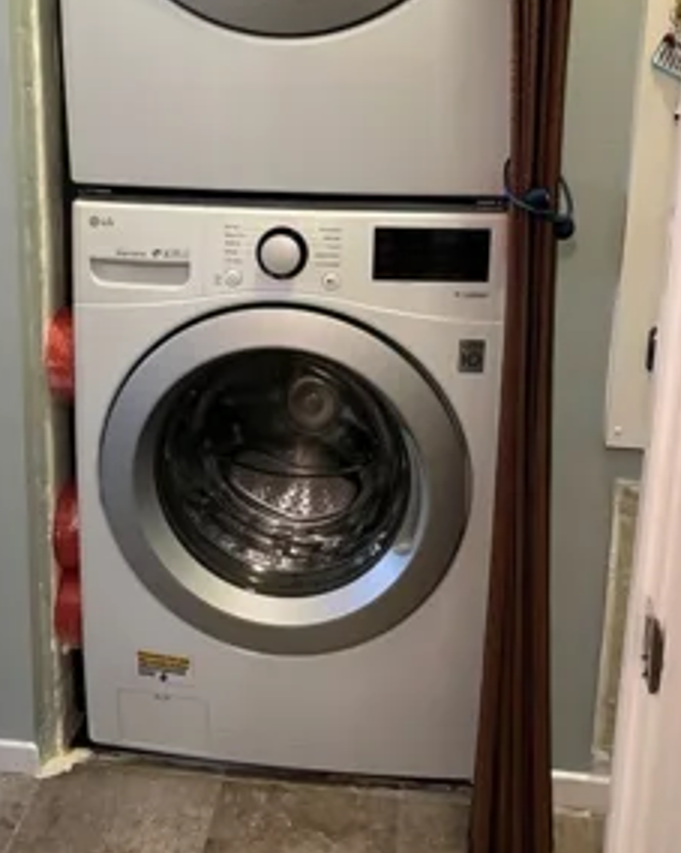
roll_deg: -0.9
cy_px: 282
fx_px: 1260
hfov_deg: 30.1
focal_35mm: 50
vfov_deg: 36.9
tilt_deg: -16.0
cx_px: 237
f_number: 1.6
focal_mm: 5.1
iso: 400
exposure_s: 1/60
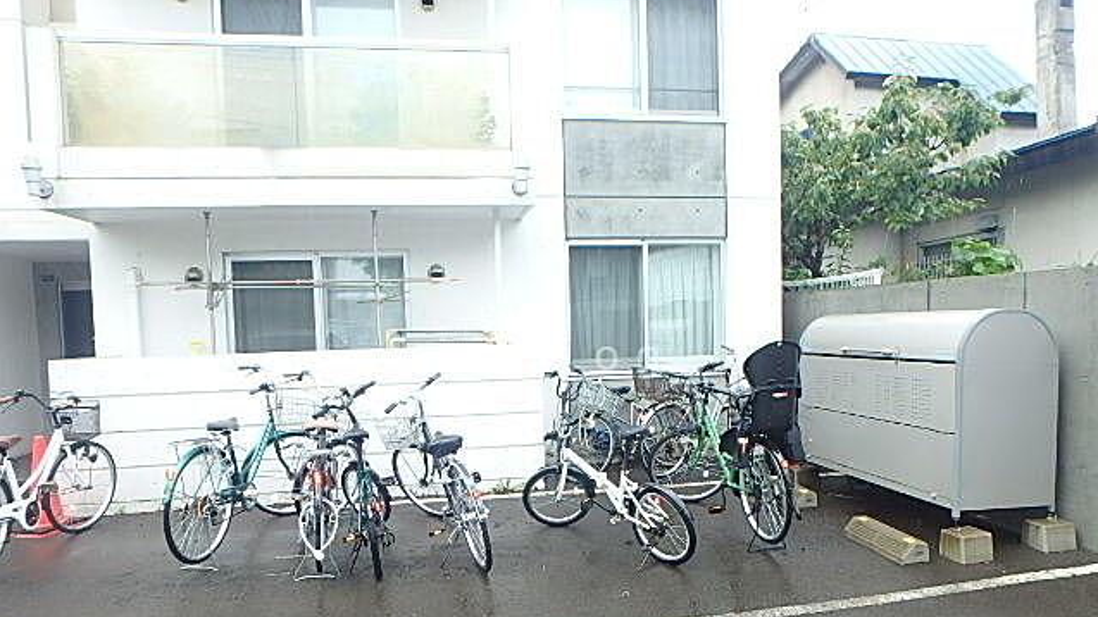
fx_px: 669
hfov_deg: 78.7
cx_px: 550
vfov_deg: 49.3
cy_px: 358
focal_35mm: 23
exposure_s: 1/200
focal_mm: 3.7
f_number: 3.5
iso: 125
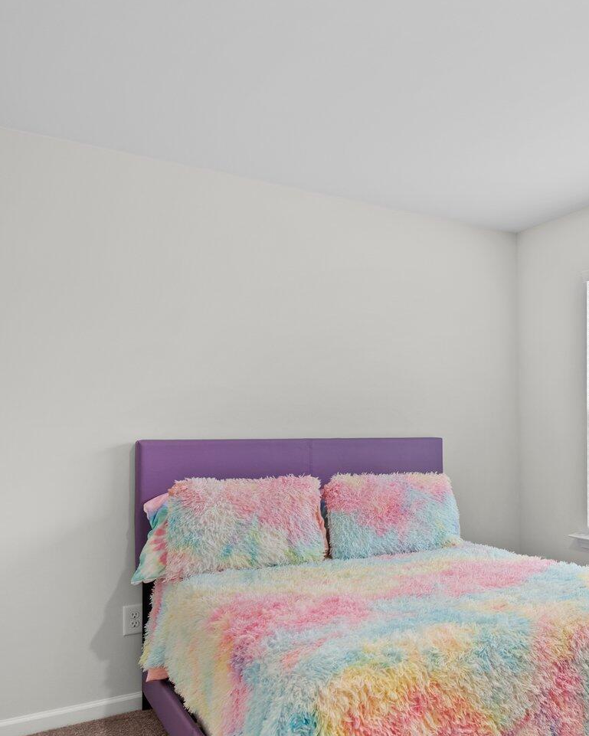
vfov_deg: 55.4
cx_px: 582
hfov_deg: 40.4
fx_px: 697
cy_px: 426
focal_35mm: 32
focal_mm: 16
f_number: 4
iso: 200
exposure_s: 1/10
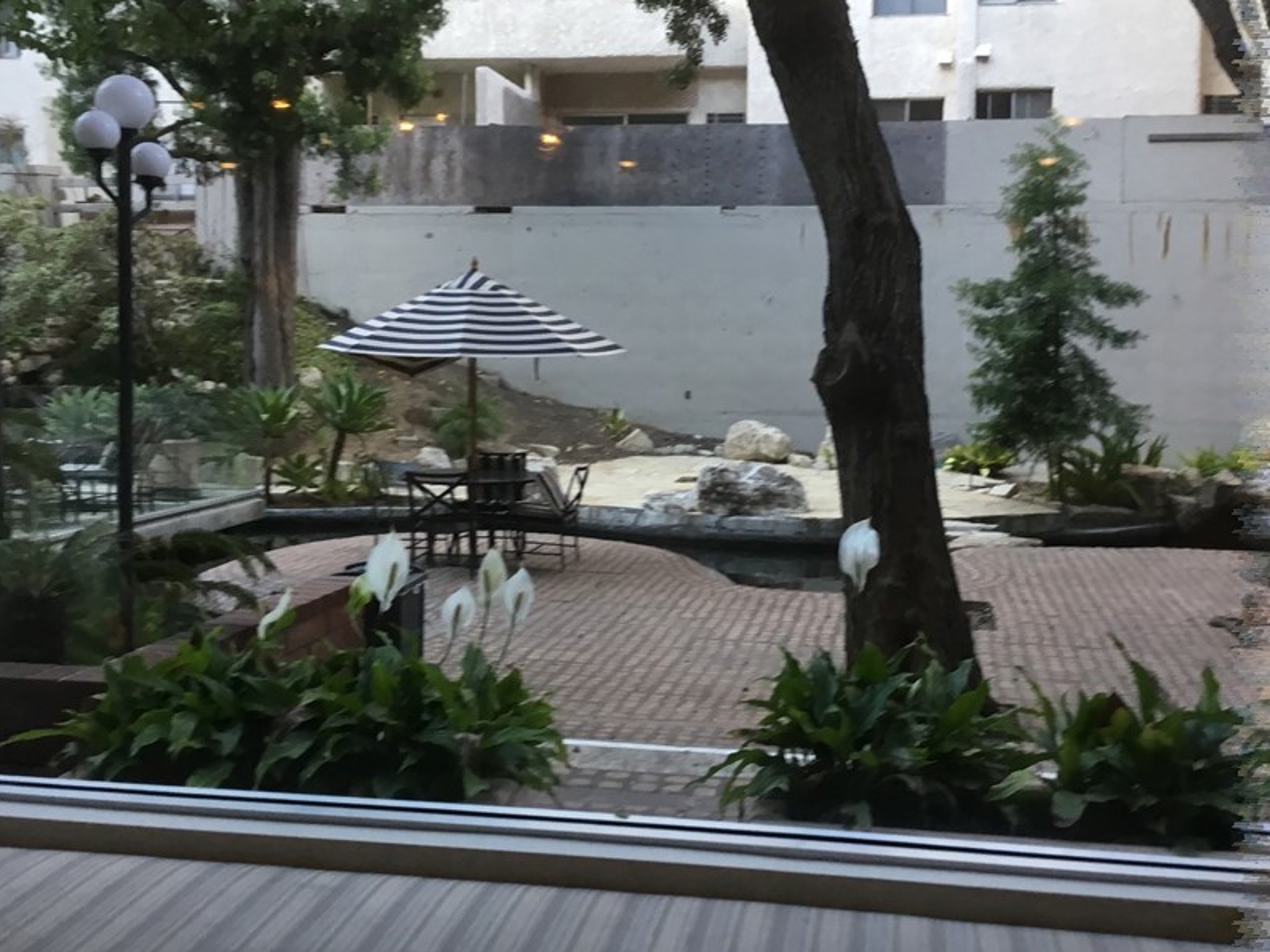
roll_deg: +0.0
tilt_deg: -4.4
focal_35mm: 40
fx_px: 1467
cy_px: 442
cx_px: 667
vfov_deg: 35.9
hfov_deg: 46.8
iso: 50
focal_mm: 3.3
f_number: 2.4
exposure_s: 1/30
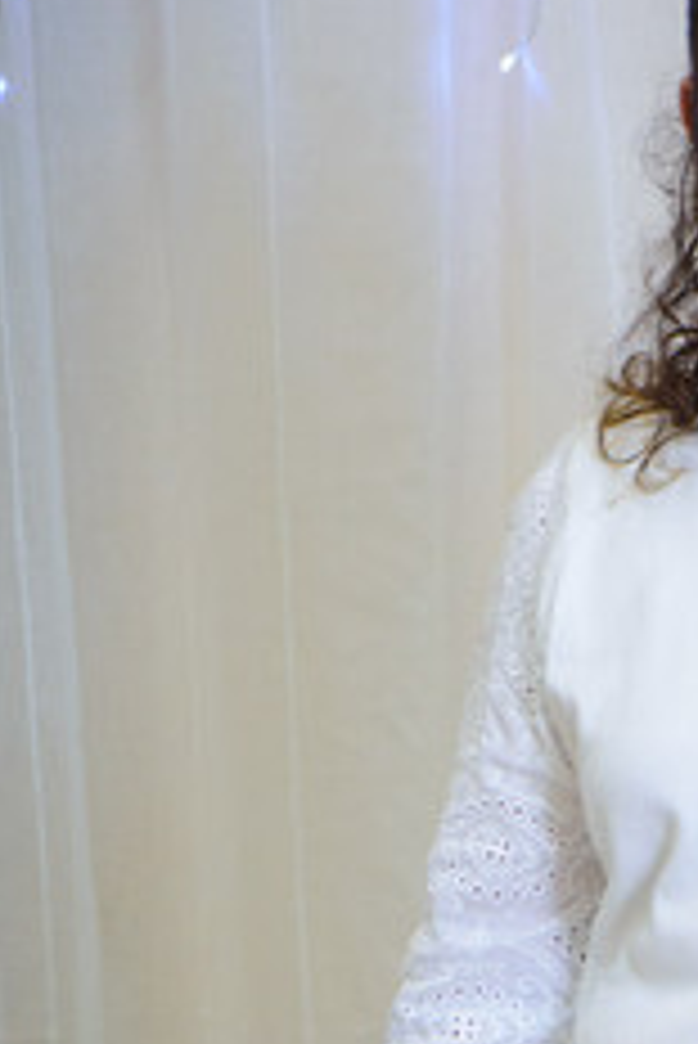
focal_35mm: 207
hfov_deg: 6.6
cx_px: 849
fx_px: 6011
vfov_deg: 9.9
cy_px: 828
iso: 1000
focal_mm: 50
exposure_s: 1/80
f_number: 4
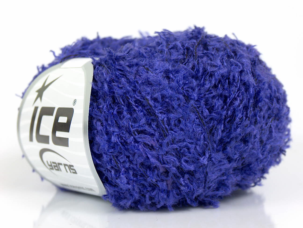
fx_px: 736
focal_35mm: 84
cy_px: 114
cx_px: 152
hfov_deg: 23.3
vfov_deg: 17.6
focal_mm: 17.25
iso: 100
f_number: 2.9
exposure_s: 1/4.57
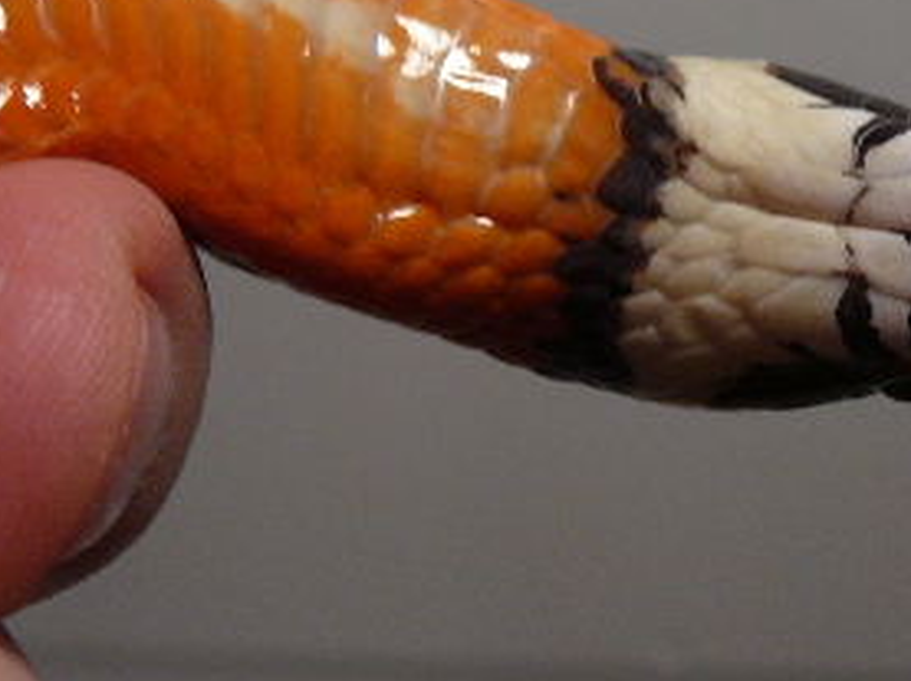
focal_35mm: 81
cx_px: 658
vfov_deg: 18.2
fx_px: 2129
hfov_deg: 24.0
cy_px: 319
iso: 100
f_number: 2.8
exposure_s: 1/40
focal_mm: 5.2
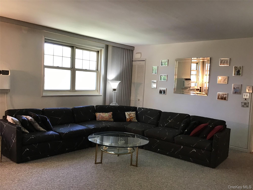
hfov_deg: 58.4
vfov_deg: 45.4
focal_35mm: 31
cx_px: 126
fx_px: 227
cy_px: 95
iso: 80
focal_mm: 3.3
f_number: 2.4
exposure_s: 1/30
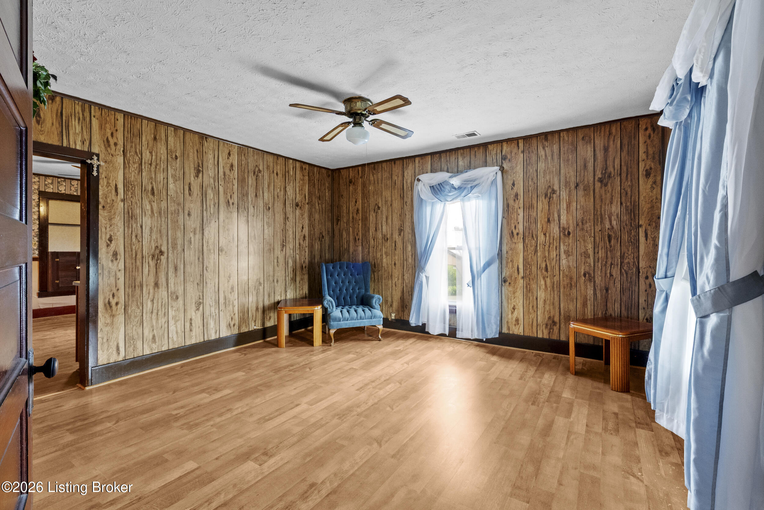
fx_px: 340
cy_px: 255
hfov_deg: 96.7
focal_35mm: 16
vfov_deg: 73.8
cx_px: 382
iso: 2500
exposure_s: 1/3
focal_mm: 16
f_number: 11
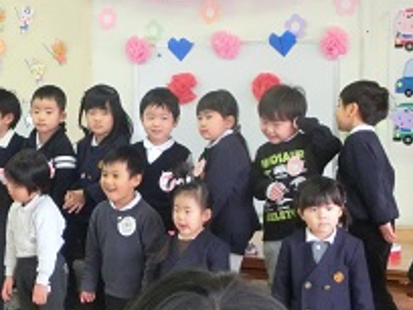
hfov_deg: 19.9
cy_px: 176
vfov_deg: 15.1
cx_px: 126
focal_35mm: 98
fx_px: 1169
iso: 800
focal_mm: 9.16
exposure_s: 1/100
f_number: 4.3
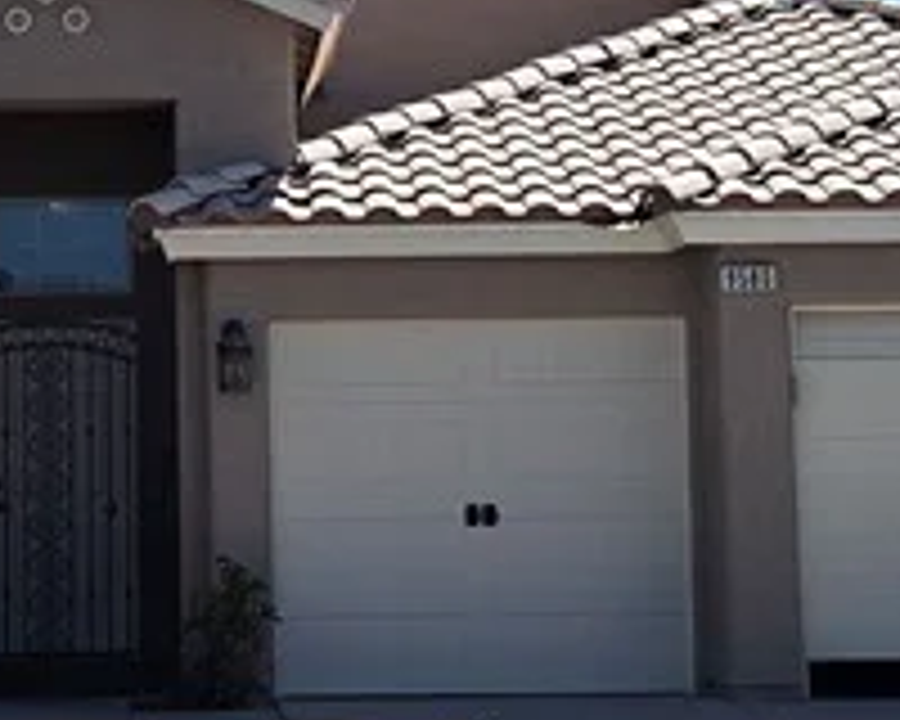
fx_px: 3063
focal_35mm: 115
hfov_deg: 16.7
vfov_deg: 13.4
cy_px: 238
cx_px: 288
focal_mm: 5.4
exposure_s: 1/6412
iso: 80
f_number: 1.8
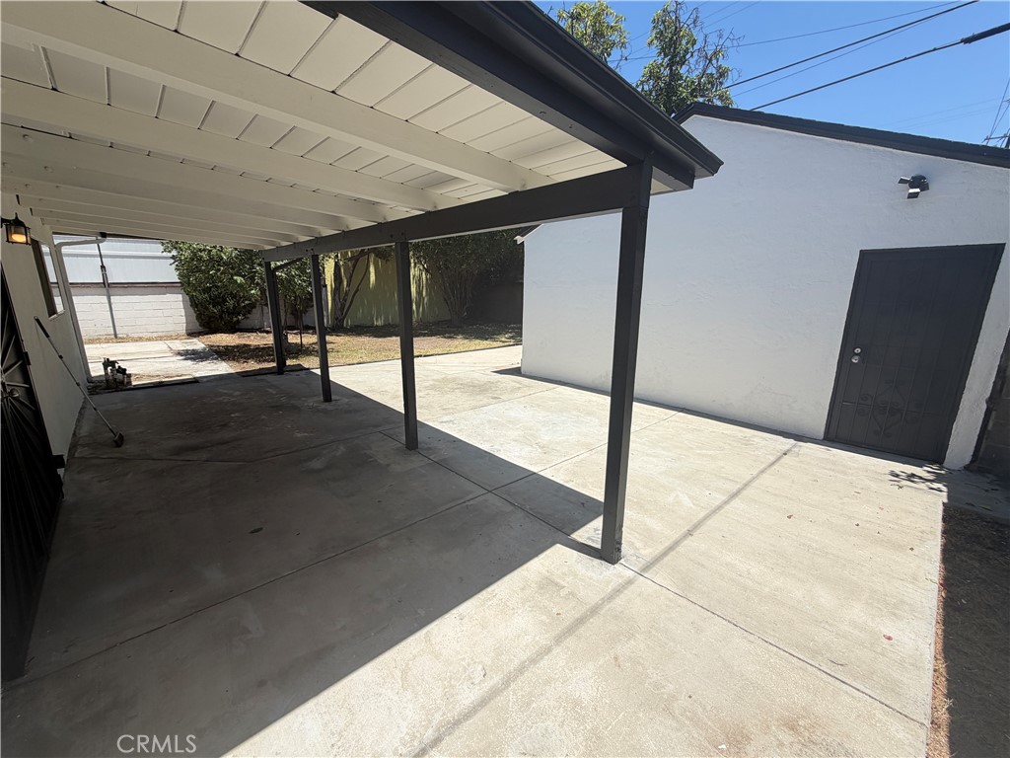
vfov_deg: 85.7
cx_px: 505
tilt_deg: -11.8
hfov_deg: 102.1
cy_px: 379
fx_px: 408
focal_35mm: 14
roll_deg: -0.2
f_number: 2.2
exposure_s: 1/1033
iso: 20
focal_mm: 2.22
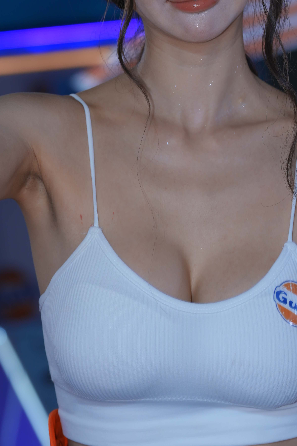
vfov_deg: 7.7
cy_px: 161
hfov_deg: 5.1
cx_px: 172
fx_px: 3304
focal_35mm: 267
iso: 100
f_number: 6.3
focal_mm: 135
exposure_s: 1/160
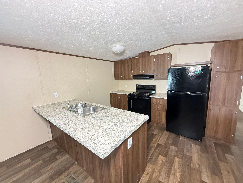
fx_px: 98
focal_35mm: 14
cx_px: 122
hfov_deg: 102.1
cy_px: 92
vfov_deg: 85.7
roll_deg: +0.2
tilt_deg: -8.1
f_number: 2.2
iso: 500
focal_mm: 2.22
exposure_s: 1/60
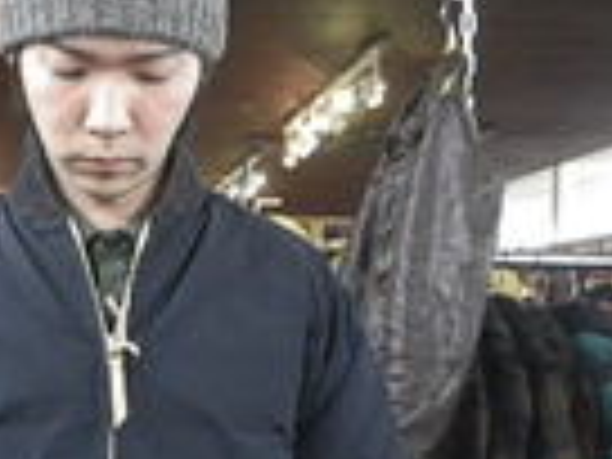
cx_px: 122
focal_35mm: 72
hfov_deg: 26.5
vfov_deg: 20.1
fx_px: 1273
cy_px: 389
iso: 800
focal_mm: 5
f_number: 3.5
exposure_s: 1/25
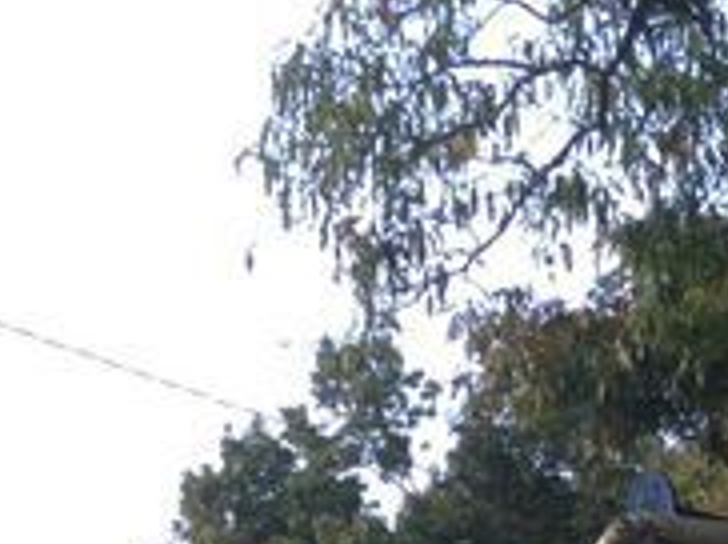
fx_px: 2667
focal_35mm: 127
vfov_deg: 10.8
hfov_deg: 15.5
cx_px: 310
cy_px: 1004
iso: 50
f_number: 2.4
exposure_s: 1/120
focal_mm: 3.3
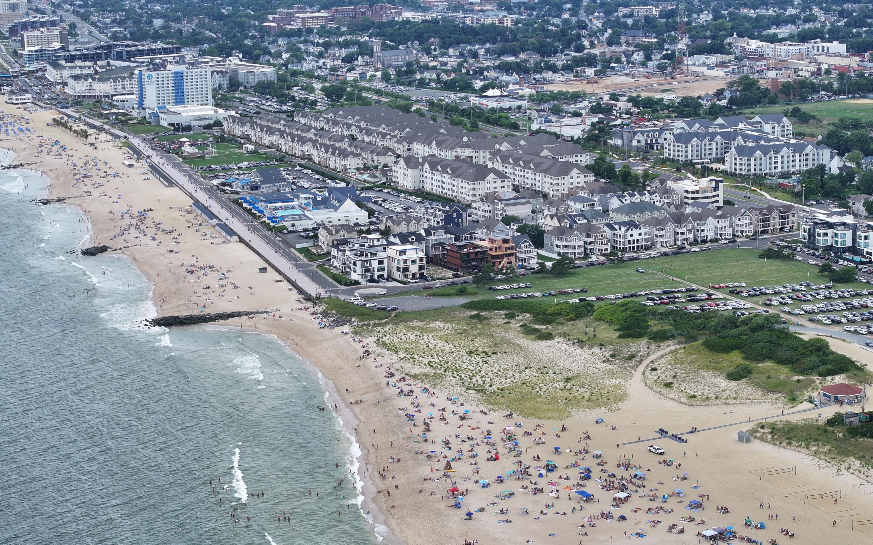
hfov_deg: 27.5
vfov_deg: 17.4
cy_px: 271
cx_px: 436
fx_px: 1784
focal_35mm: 75
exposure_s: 1/500
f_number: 2.8
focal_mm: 19.35
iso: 100
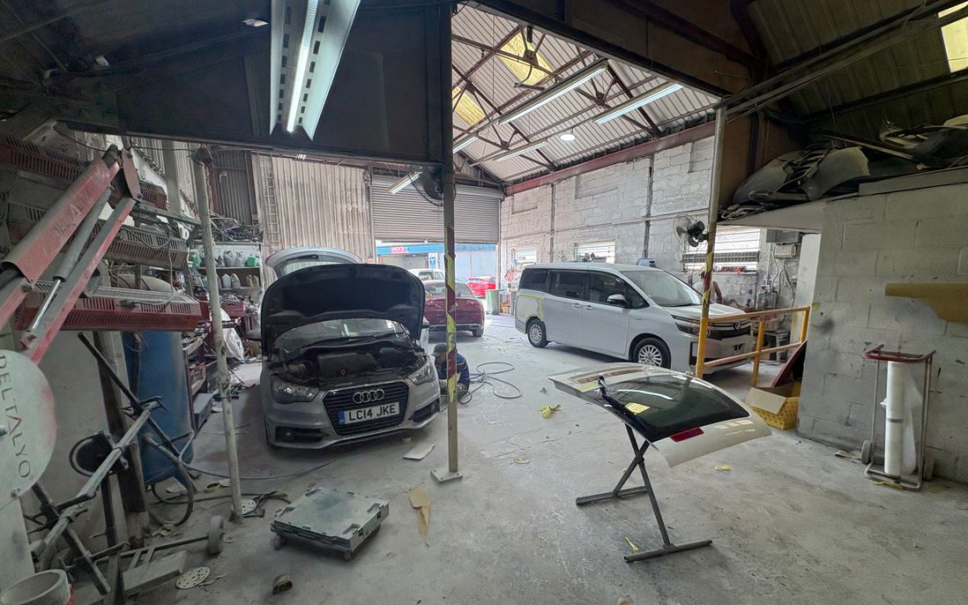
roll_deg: +1.3
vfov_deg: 74.5
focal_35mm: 15
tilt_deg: -9.1
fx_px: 396
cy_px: 338
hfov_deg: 101.5
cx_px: 488
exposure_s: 1/113
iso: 80
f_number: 2.2
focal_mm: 2.22
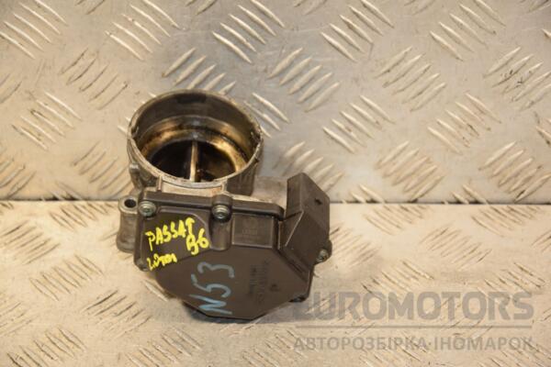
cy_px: 184
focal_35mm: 120
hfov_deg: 17.1
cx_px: 276
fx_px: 1837
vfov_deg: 11.4
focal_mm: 80
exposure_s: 1/200
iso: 800
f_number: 5.6
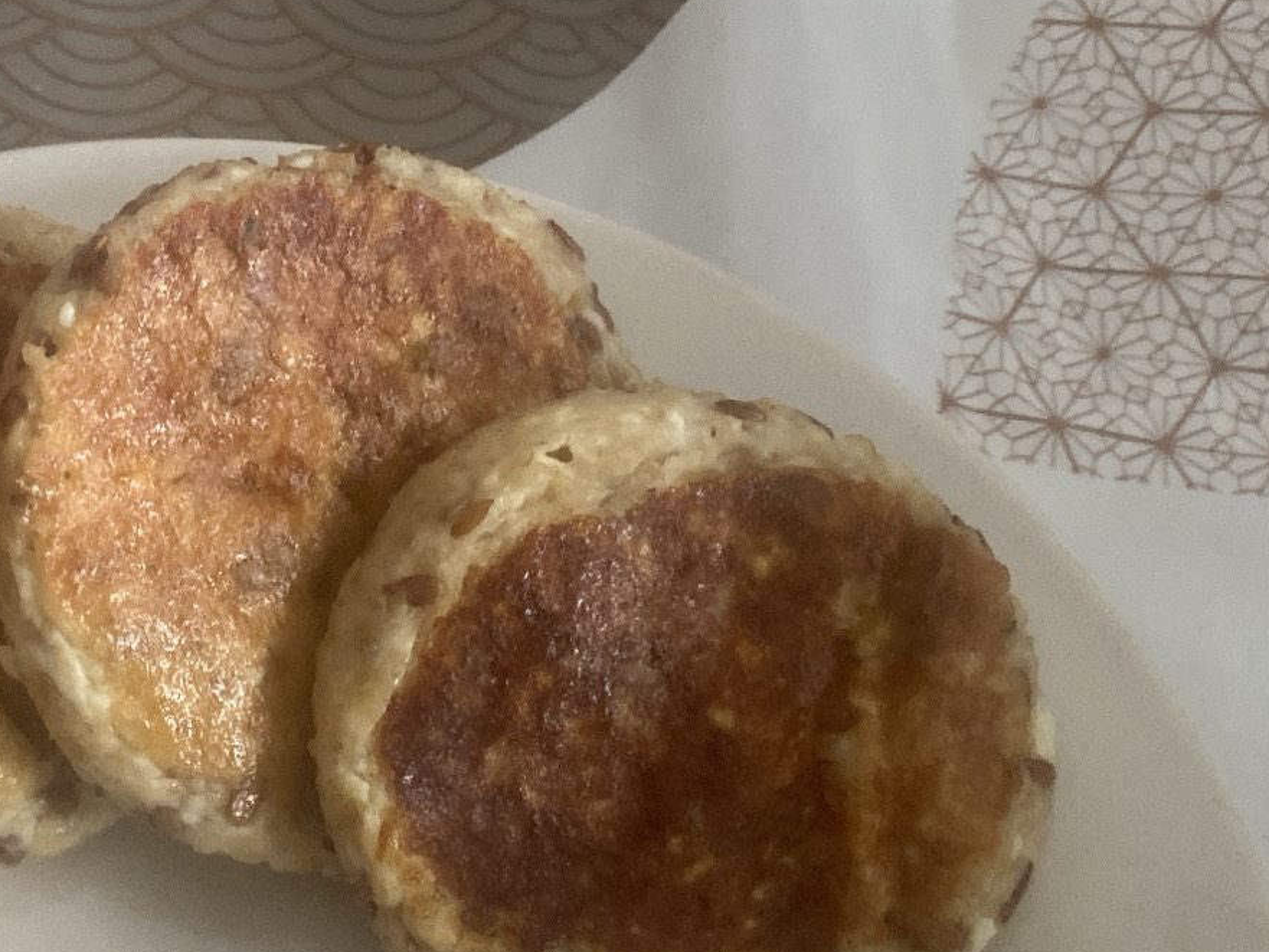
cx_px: 166
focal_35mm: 59
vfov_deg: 24.4
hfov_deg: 31.4
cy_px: 762
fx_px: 2163
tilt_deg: -68.3
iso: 400
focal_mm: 4.25
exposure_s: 1/60
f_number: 1.8
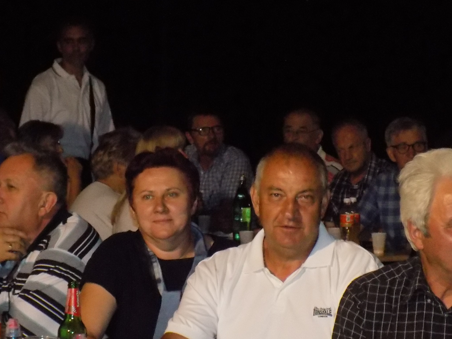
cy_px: 225
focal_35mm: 137
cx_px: 165
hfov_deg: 14.4
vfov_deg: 10.8
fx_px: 1789
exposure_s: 1/30
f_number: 4.3
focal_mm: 13.9
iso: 800
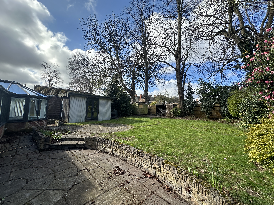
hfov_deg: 102.1
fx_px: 111
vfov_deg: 85.7
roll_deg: -2.1
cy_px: 102
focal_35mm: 14
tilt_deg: +5.1
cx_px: 137
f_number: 2.2
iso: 40
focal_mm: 2.22
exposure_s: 1/774
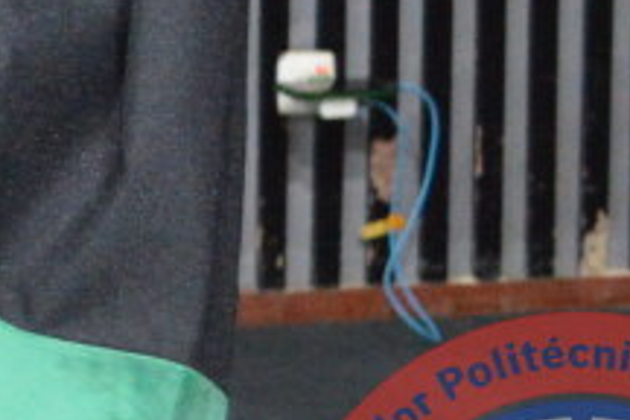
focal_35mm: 244
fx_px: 4270
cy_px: -376
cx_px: -1272
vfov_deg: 5.5
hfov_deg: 7.4
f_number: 3.8
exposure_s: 1/60
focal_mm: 22
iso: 2000
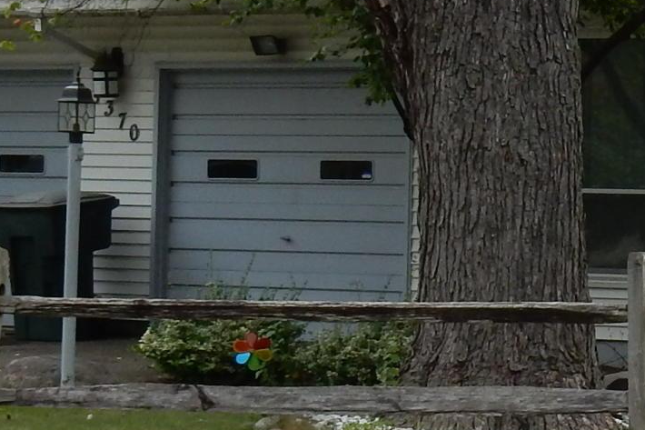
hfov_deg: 10.5
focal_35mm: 189
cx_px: 938
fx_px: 3385
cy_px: 195
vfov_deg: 7.3
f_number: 4.2
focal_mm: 7.6
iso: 125
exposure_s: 1/250
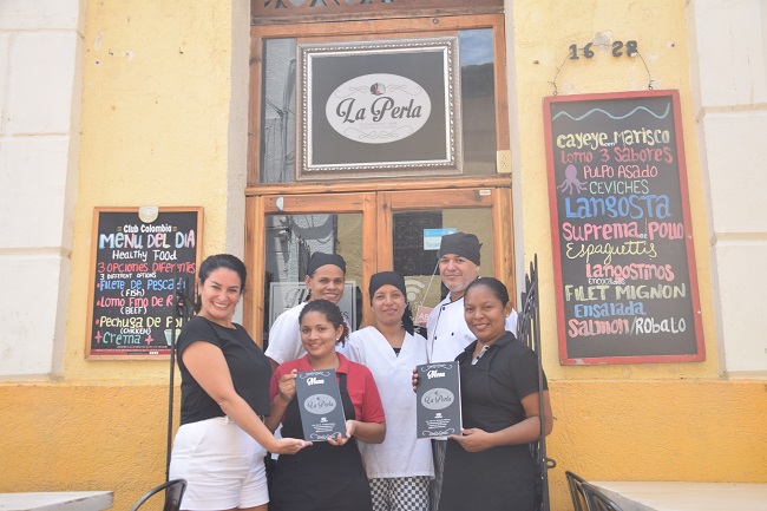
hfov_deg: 49.6
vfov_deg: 34.2
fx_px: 831
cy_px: 256
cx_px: 384
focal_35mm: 39
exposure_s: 1/125
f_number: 5.6
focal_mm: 26
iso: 100
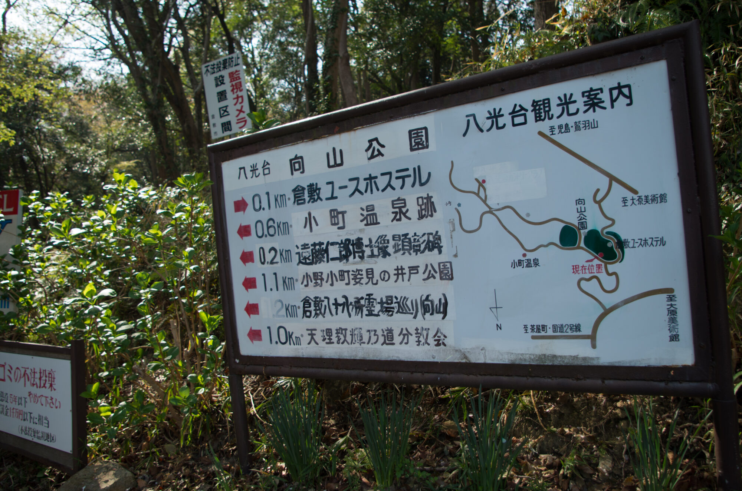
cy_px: 246
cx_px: 371
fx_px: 555
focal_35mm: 27
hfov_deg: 67.5
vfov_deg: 47.7
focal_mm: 18
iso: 100
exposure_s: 1/200
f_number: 4.5
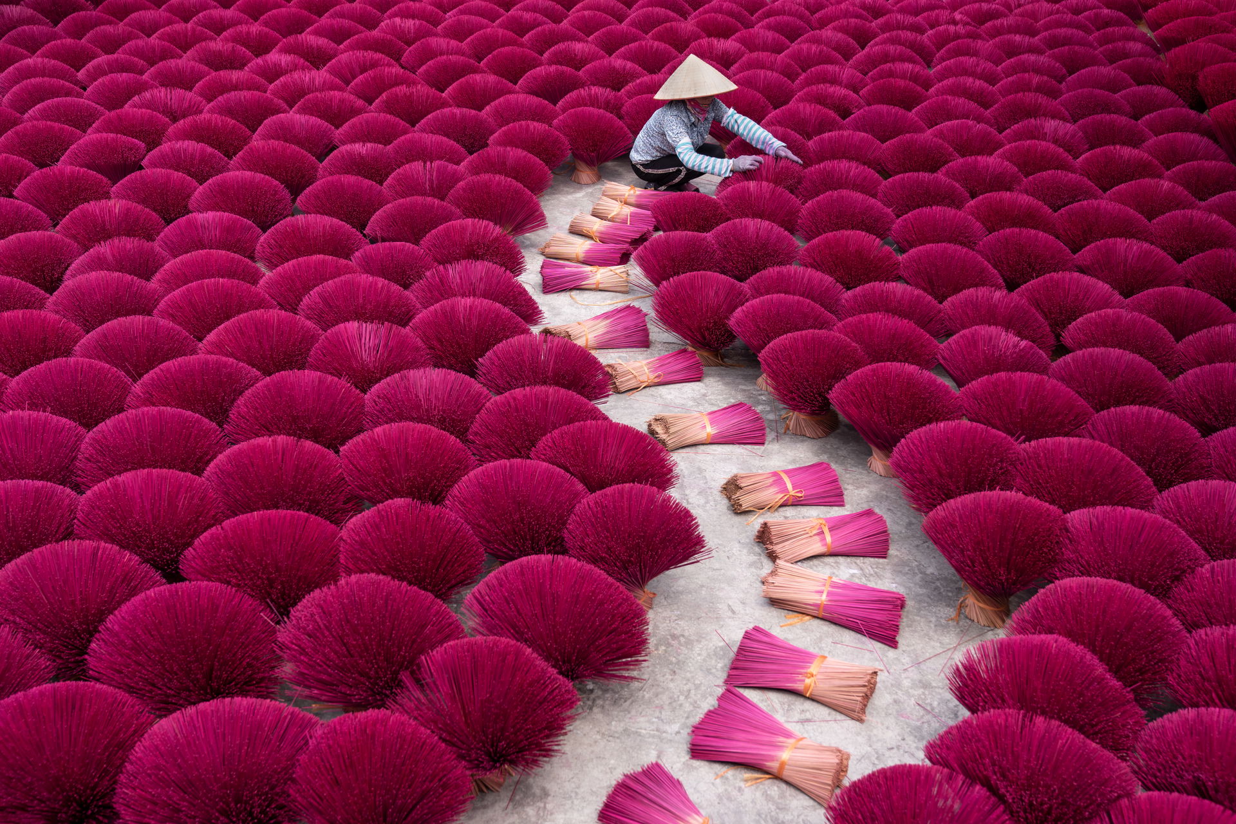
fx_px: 1305
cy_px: 412
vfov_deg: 35.1
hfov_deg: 50.7
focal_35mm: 38
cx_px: 618
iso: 250
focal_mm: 38
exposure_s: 1/1250
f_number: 4.5
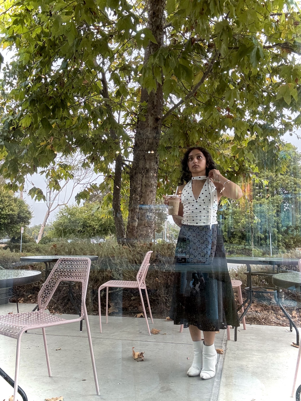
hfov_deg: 46.8
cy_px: 200
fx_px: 348
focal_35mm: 30
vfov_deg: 60.0
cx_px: 150
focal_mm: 2.69
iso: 125
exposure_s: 1/60
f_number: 1.9
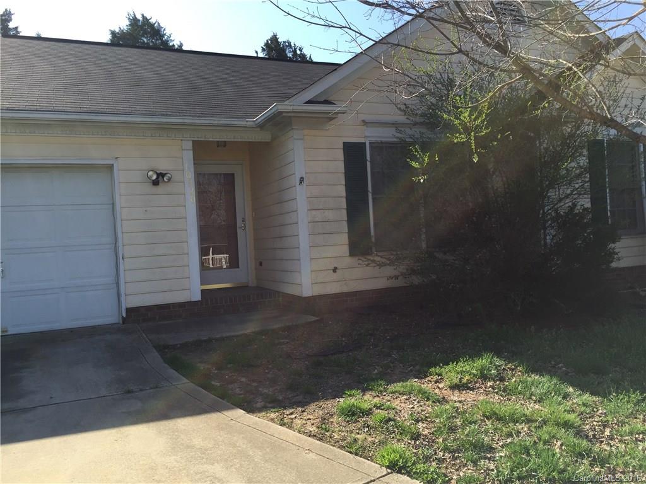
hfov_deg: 61.7
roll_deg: +3.1
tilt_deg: -1.3
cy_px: 242
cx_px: 323
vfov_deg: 48.2
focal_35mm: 29
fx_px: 541
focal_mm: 4.15
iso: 32
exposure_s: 1/964
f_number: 2.2
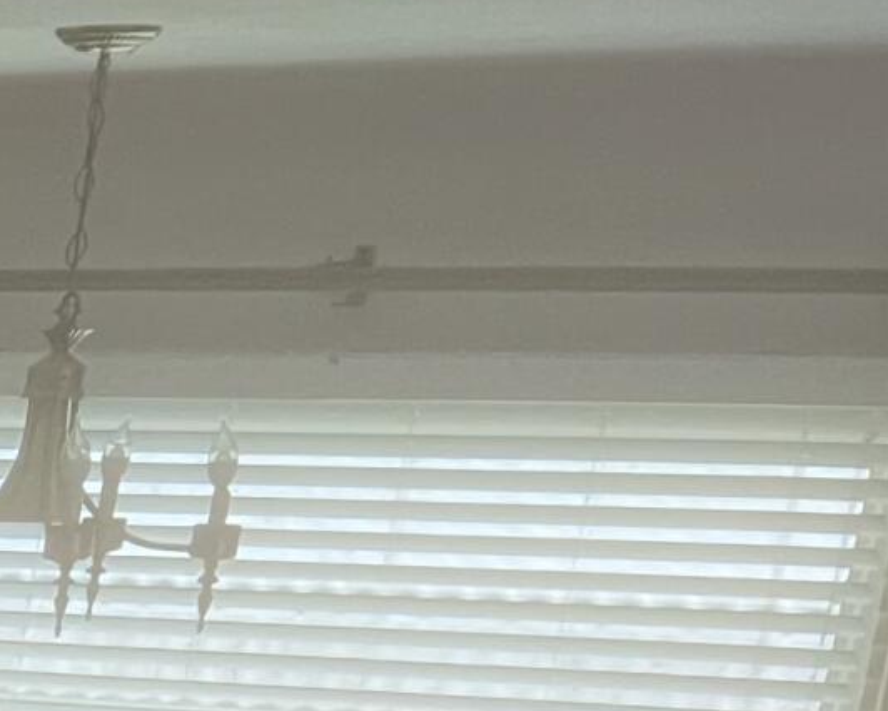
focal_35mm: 143
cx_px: -1491
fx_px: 3760
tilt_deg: -20.6
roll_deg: -0.8
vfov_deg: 9.5
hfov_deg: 10.7
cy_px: 1749
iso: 400
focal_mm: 5.7
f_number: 1.5
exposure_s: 1/60
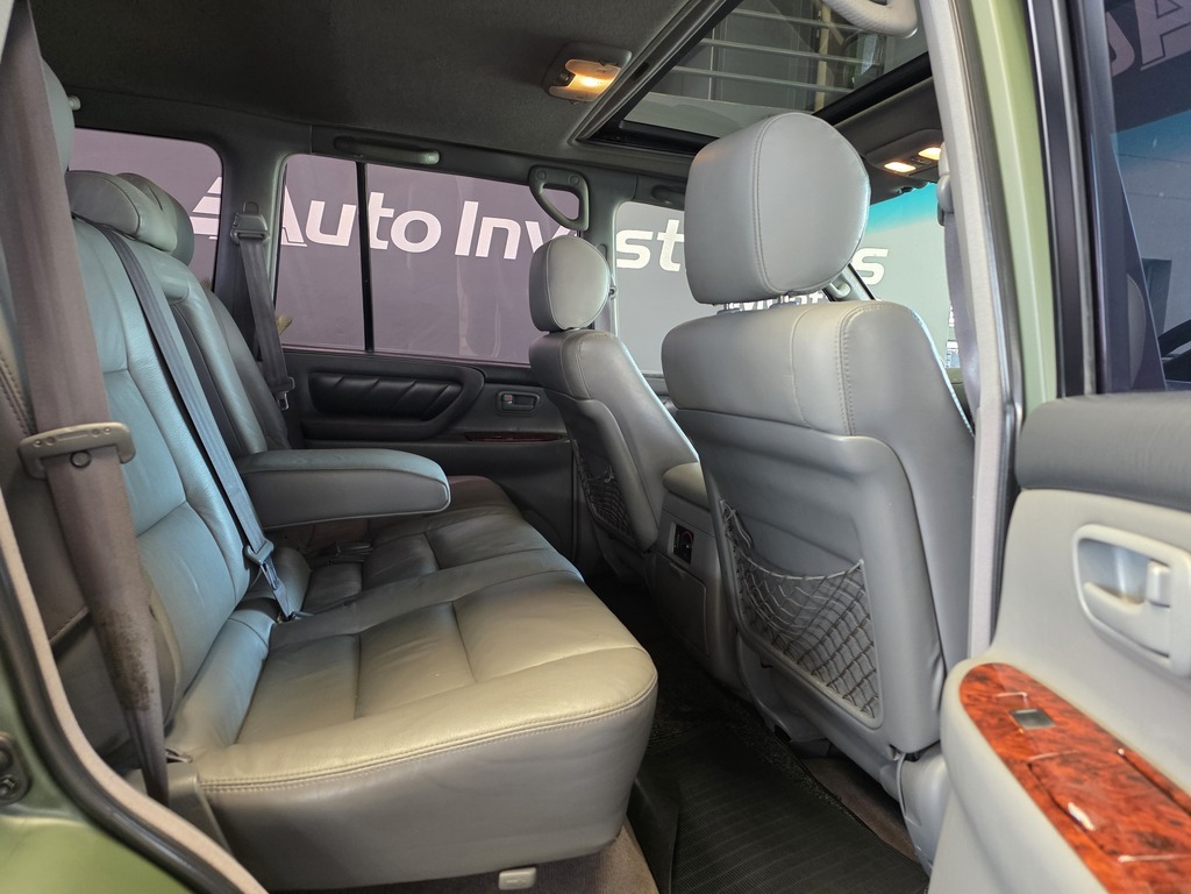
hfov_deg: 73.9
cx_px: 596
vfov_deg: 58.9
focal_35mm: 23
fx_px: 791
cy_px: 447
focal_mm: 6.25
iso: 320
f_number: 1.7
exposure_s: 1/100
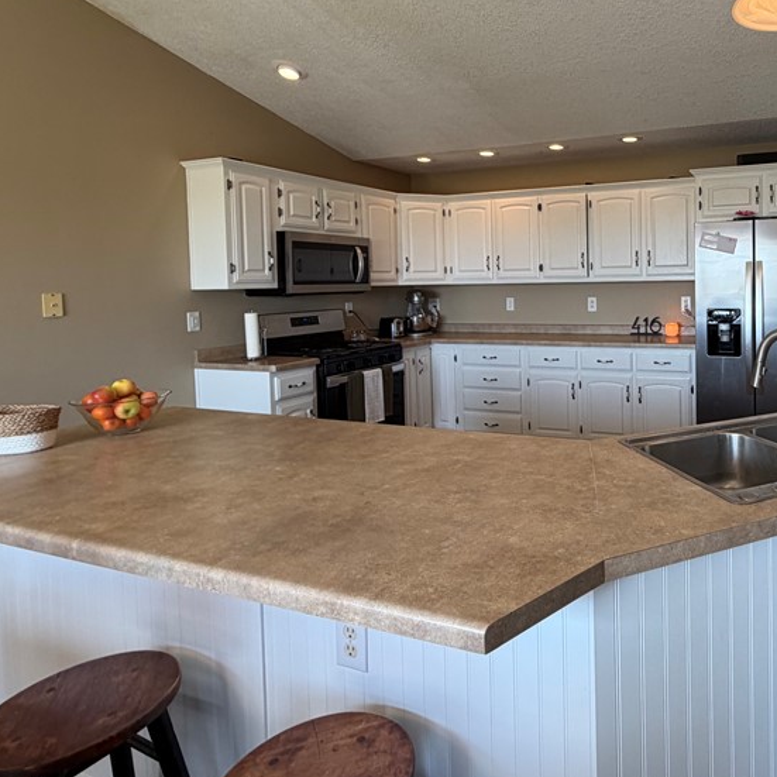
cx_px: 601
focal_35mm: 23
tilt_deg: -2.2
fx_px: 584
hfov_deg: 62.6
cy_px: 302
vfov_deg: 66.5
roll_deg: +1.0
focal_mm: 2.22
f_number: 2.2
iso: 125
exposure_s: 1/120
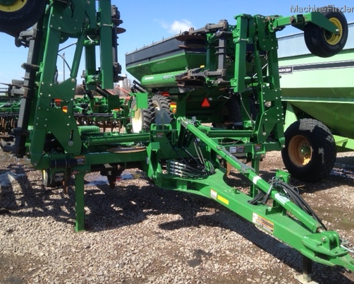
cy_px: 143
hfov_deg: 49.1
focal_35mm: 37
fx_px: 388
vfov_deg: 40.2
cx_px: 182
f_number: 2.4
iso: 50
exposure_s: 1/968
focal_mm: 4.28
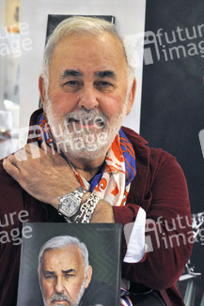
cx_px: 86
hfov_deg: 10.6
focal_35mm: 129
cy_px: 186
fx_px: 1098
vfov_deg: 15.9
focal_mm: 70
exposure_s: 1/80
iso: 2500
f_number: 5.3
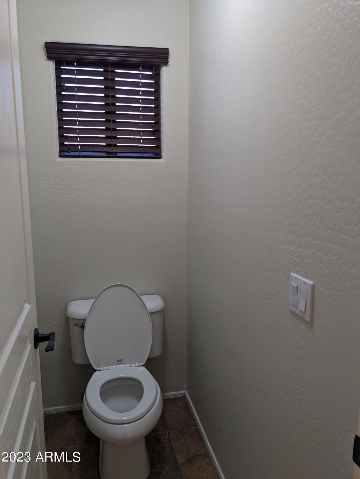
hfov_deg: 51.4
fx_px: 374
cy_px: 240
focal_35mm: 27
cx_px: 180
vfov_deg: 65.3
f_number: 1.73
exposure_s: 1/30
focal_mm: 4.38
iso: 62
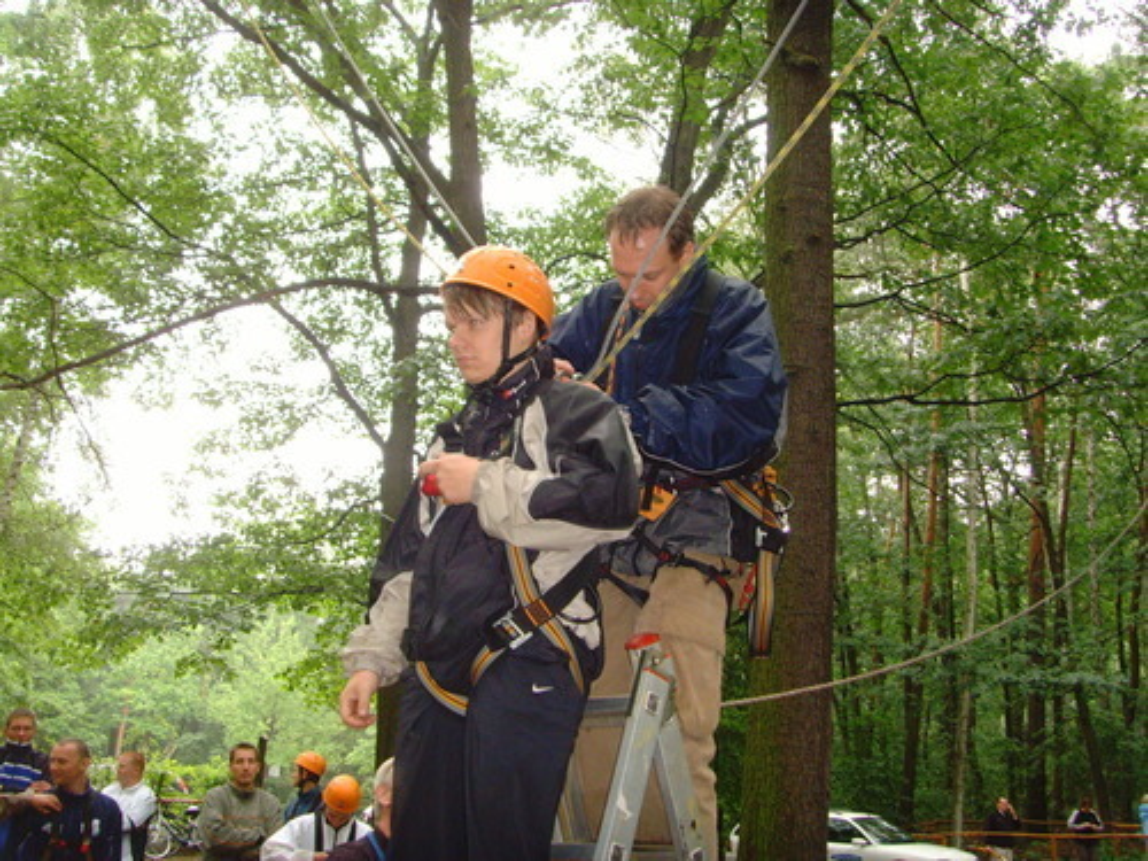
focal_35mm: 39
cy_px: 430
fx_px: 1293
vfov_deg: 36.8
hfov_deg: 47.9
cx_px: 574
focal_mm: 6.6
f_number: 3.5
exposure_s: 1/45
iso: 240
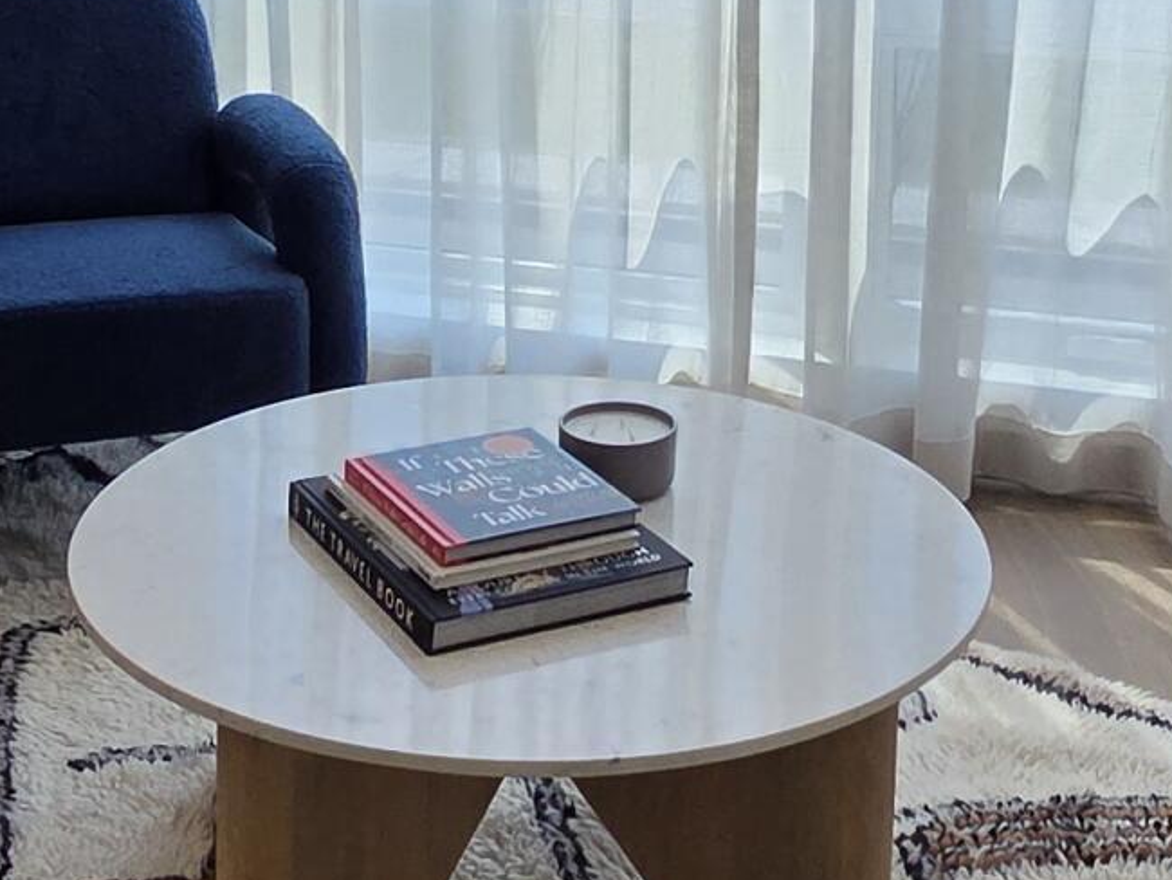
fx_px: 2032
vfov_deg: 23.2
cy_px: -40
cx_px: 613
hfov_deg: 32.2
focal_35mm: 60
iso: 100
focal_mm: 2.2
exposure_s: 1/950
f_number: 2.2
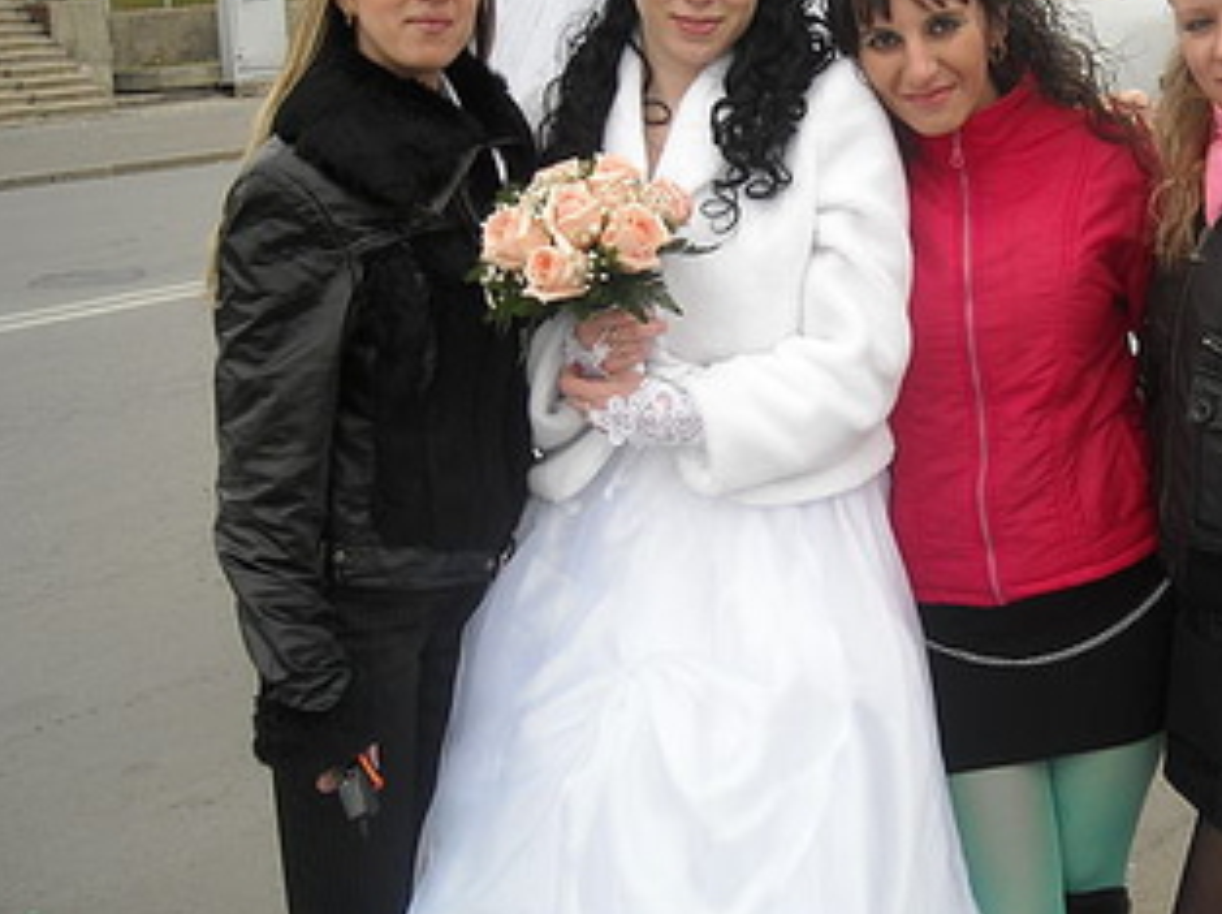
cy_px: 365
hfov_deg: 33.8
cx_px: 902
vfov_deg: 26.0
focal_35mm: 56
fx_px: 1975
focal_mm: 5.7
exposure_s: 1/218
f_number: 2.8
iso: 64
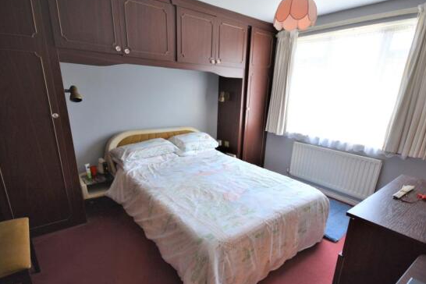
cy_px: 159
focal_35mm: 18
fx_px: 213
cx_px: 217
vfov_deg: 67.2
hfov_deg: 90.0
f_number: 4
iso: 400
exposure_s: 1/60
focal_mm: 10
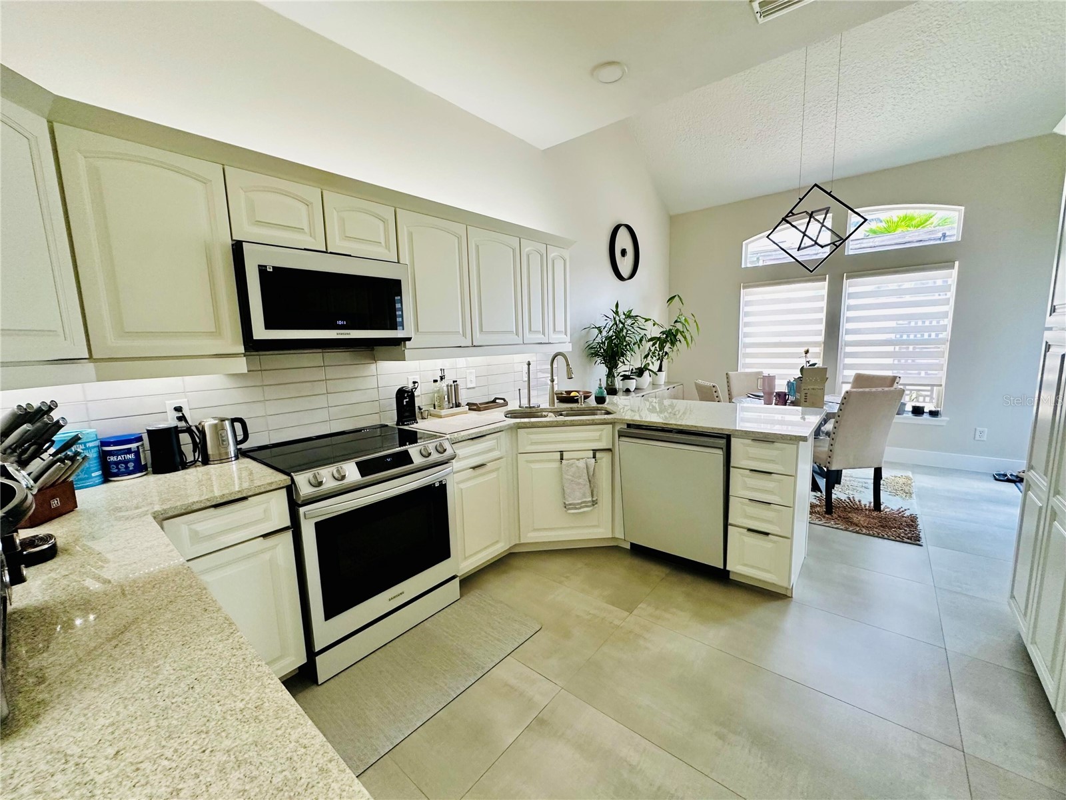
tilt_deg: -7.8
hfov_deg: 102.1
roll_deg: +1.8
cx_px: 533
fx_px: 431
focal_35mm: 14
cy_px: 400
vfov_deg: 85.7
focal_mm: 2.22
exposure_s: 1/120
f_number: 2.2
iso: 250
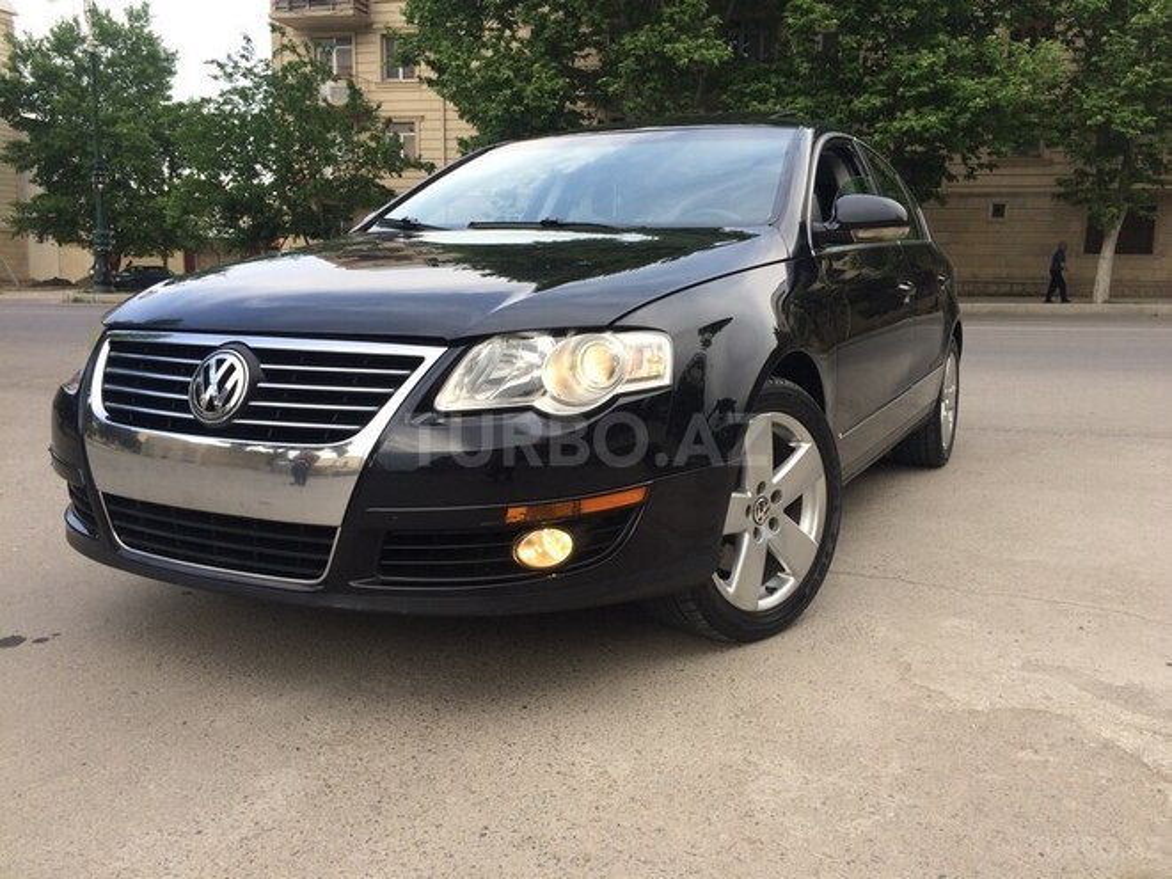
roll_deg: -3.1
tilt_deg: -9.3
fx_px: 982
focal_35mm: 29
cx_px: 586
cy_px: 440
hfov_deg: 61.7
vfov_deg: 48.2
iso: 32
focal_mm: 4.15
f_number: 2.2
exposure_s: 1/477
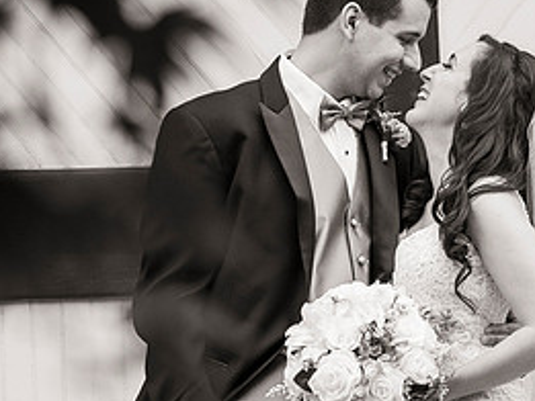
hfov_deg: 12.4
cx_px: 464
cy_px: 129
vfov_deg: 9.4
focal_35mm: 158
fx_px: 2443
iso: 800
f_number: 4
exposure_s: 1/2500
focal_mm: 70
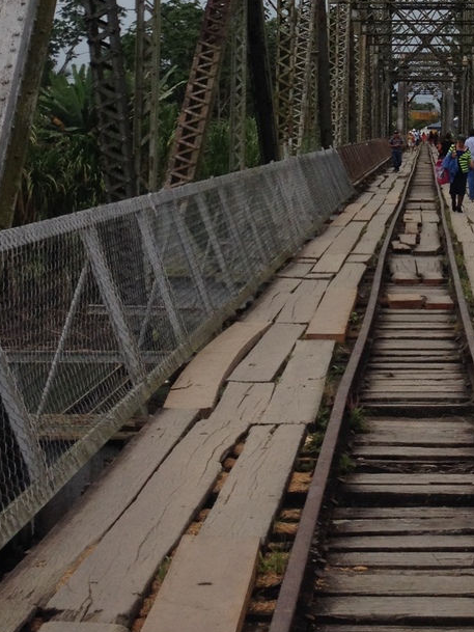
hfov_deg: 16.0
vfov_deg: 20.5
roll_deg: +0.0
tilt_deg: +2.8
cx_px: 380
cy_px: -21
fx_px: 1679
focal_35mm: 92
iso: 50
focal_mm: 4.28
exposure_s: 1/1842
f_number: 2.4
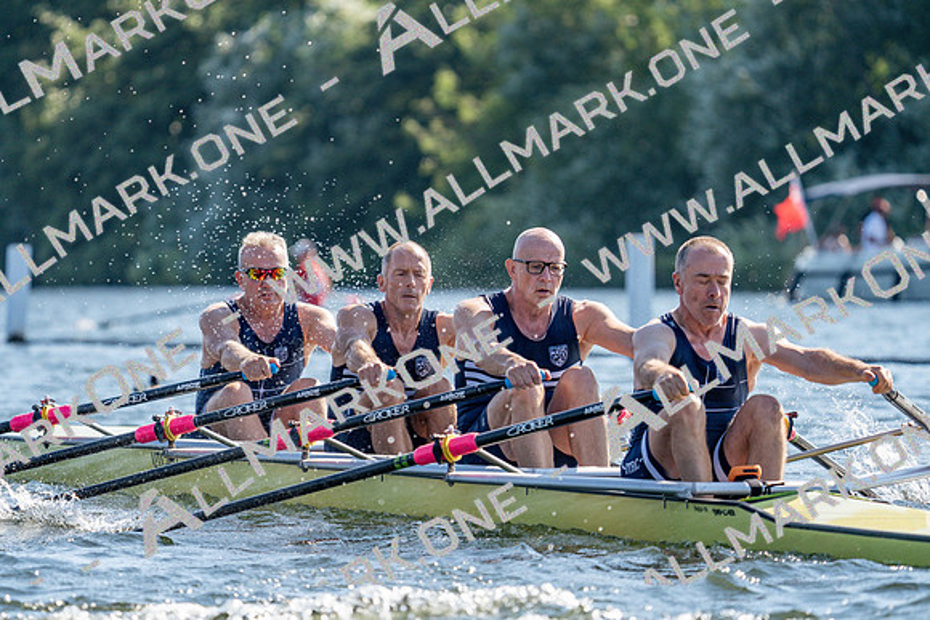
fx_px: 8578
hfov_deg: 6.2
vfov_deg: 4.1
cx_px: 465
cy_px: 310
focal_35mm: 332
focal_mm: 332
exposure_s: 1/1600
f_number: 6.3
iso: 500
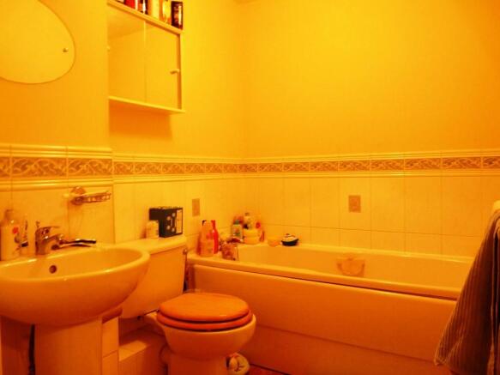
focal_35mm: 27
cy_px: 188
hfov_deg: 65.3
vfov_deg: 51.3
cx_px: 250
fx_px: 390
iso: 400
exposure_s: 1/15
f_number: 2.8
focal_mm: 4.8
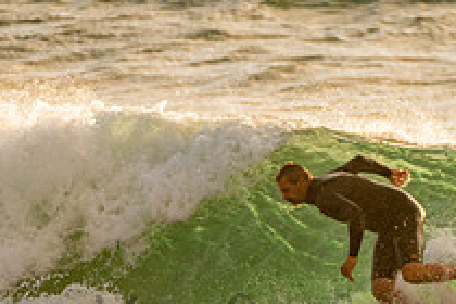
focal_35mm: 1694
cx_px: 260
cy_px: 289
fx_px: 21456
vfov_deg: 0.8
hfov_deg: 1.2
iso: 320
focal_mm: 500
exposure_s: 1/500
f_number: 5.6
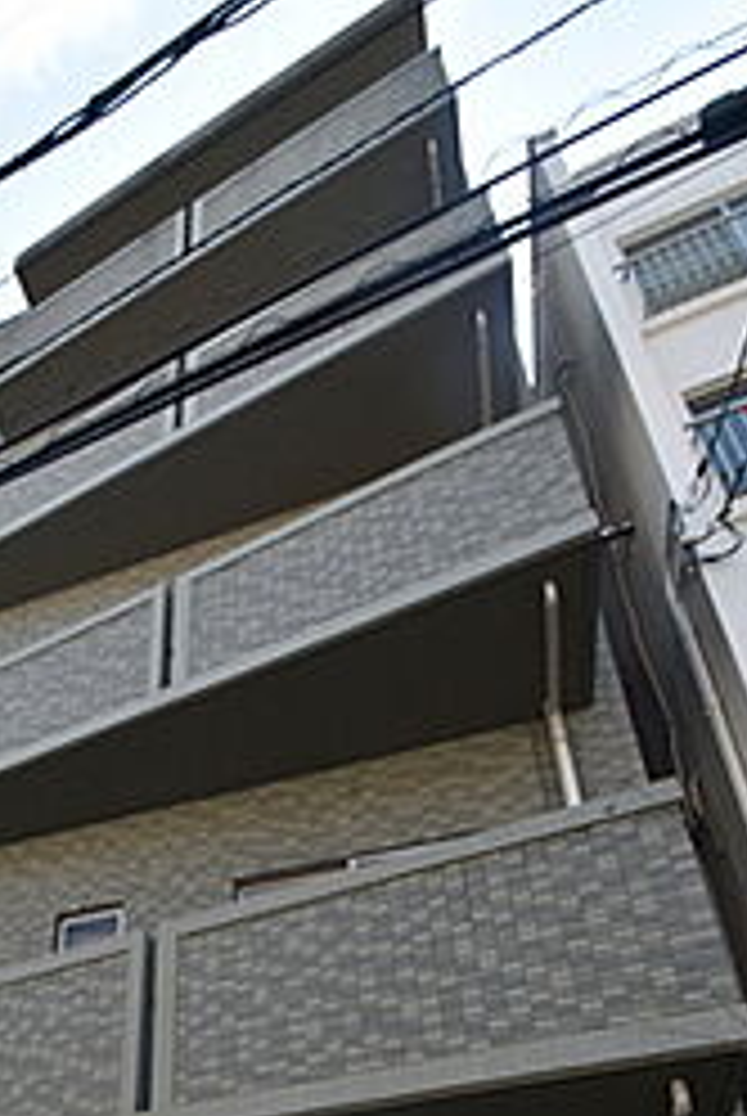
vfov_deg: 54.0
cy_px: 1040
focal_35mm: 29
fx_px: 900
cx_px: 63
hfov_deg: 41.2
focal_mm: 10
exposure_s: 1/250
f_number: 6.3
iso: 200
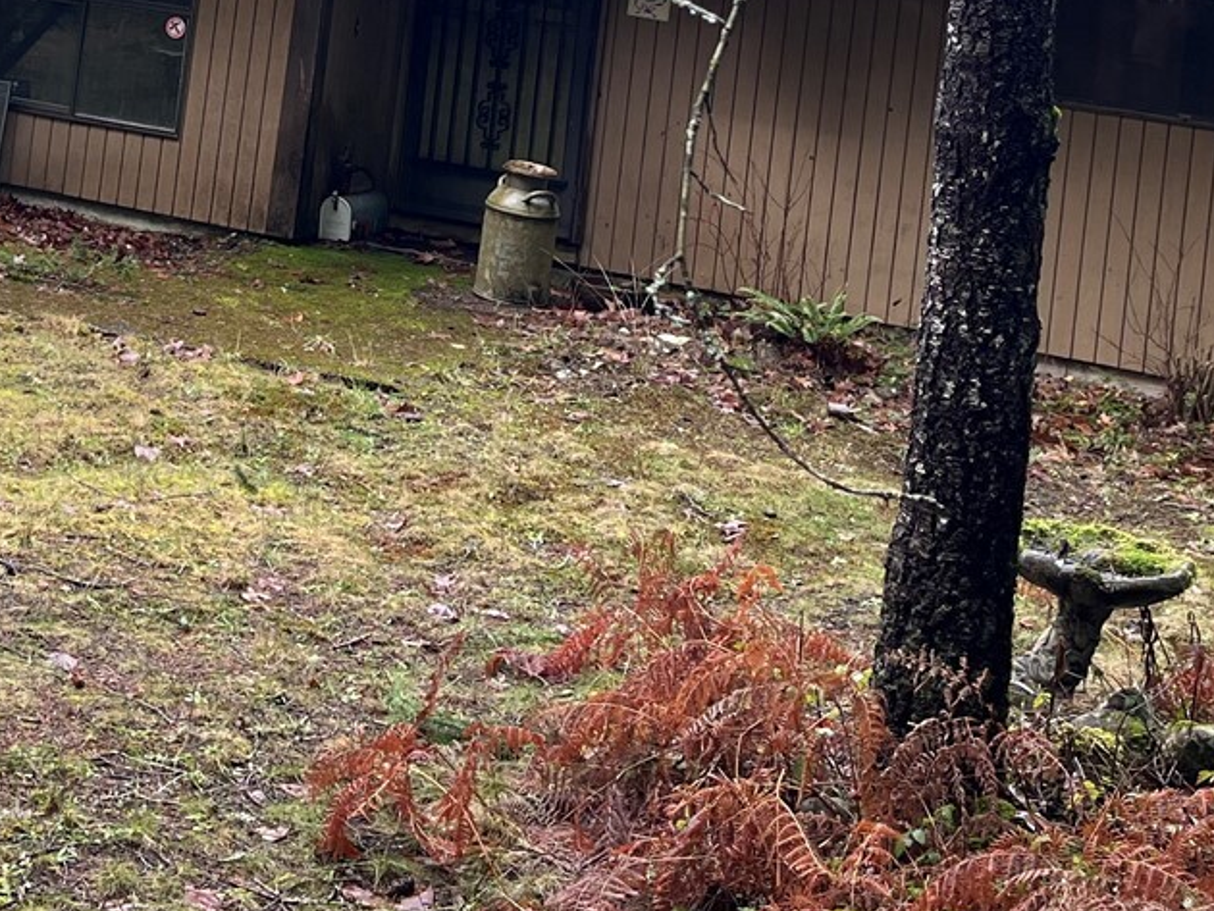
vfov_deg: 20.6
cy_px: -223
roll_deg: -7.7
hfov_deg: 28.6
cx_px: 210
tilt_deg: +2.4
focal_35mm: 66
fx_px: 2316
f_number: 1.6
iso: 40
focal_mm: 5.1
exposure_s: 1/188
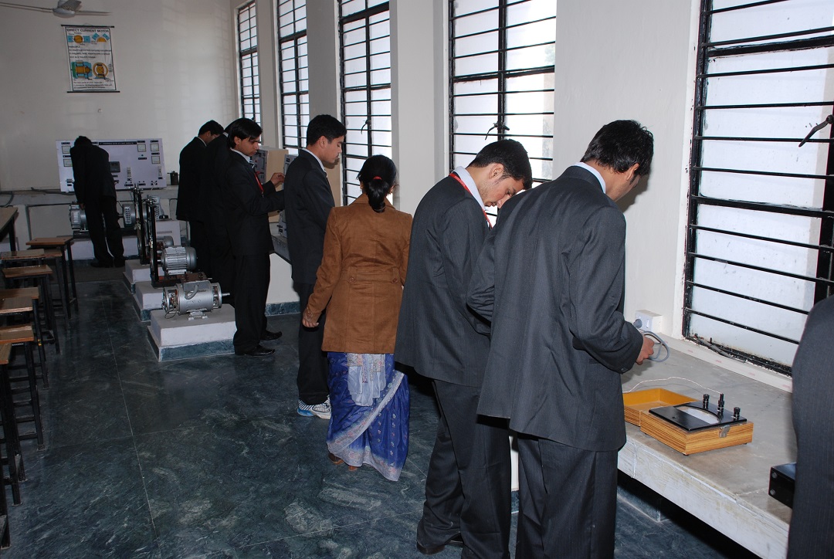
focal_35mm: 33
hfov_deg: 57.1
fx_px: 766
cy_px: 280
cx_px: 417
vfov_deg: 40.1
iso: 250
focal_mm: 22
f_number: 5
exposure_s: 1/125
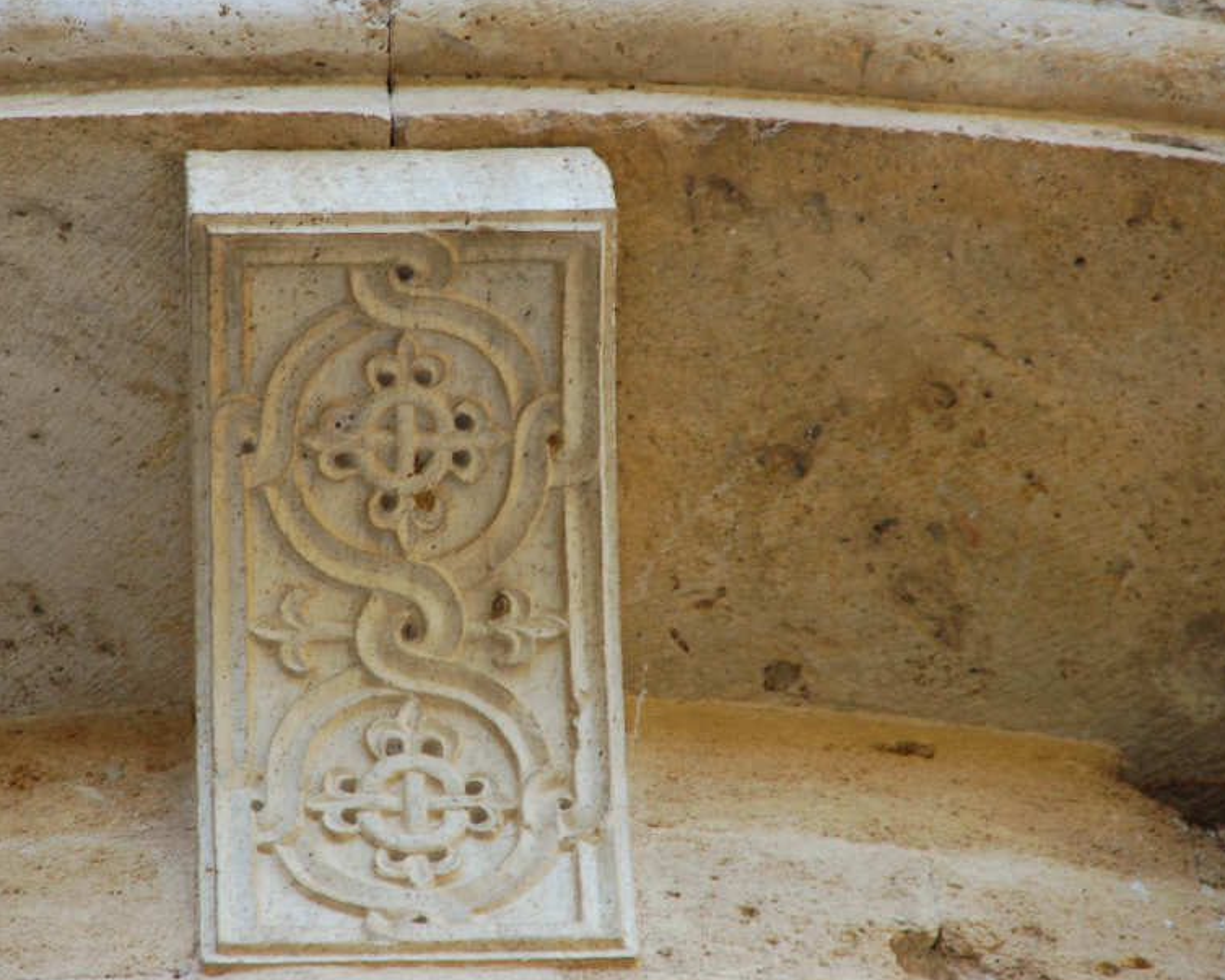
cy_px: 453
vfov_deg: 5.3
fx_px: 10498
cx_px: 498
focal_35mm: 290
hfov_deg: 6.7
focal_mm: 155
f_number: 6
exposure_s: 1/125
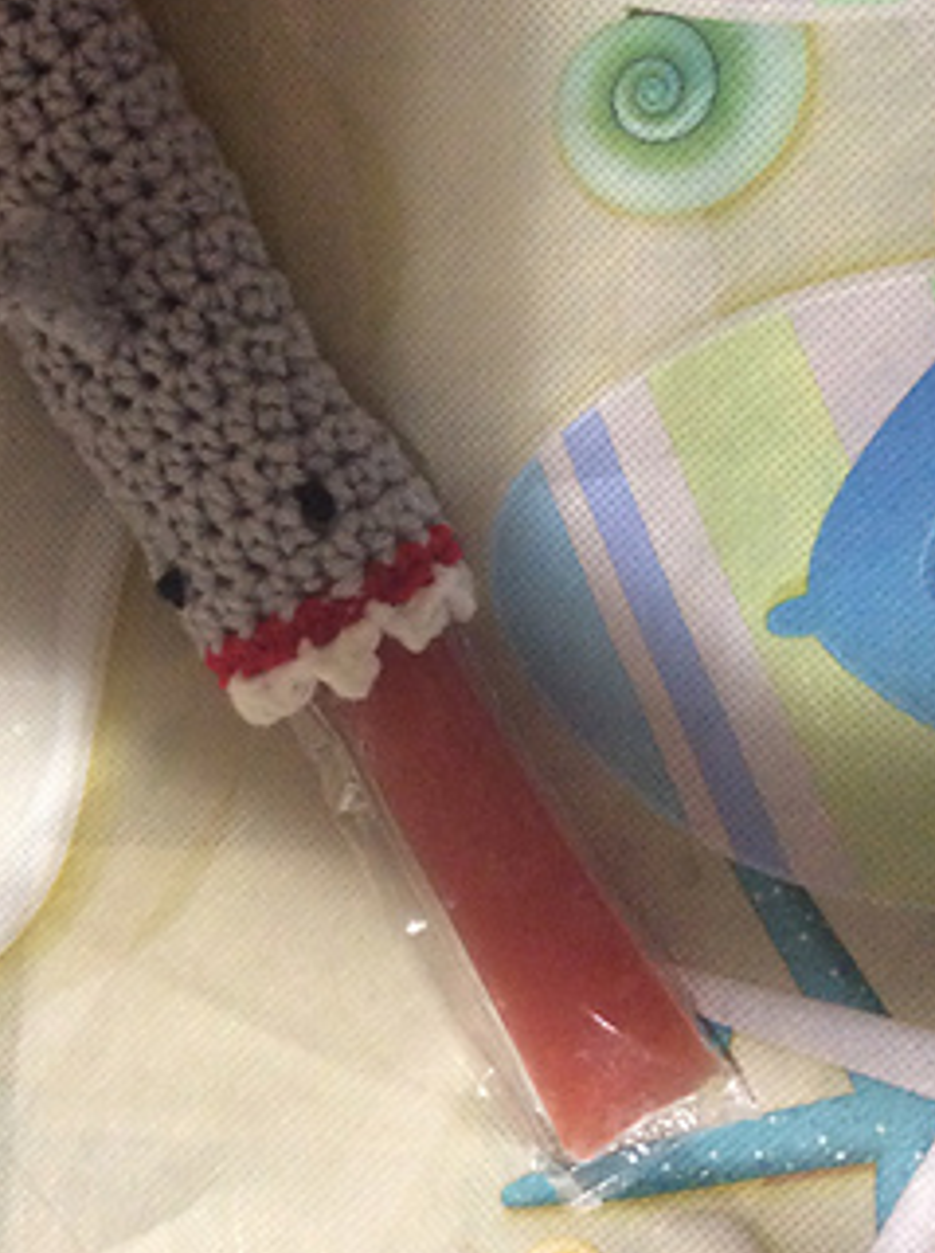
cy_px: 509
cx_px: 276
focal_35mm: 50
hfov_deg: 28.7
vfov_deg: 38.1
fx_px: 1806
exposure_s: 1/17
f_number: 2.4
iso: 320
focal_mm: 3.3
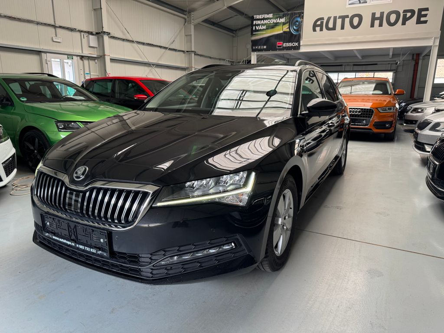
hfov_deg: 71.6
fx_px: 308
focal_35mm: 24
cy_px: 166
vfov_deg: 56.8
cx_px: 222
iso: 100
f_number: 1.78
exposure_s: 1/121
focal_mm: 6.76
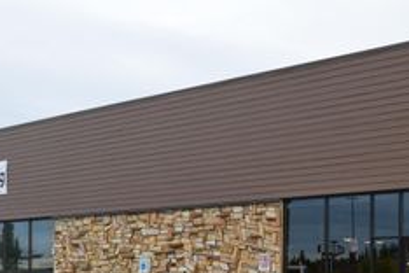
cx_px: 409
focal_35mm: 80
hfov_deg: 24.2
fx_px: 910
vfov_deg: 16.7
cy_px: 276
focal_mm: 25
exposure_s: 1/100
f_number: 9
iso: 400
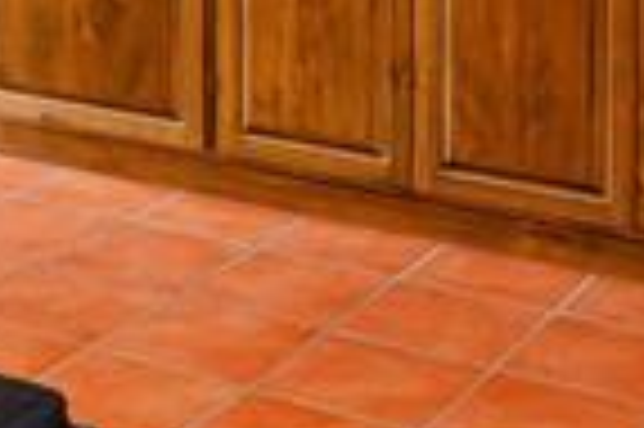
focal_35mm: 100
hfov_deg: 20.0
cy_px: -279
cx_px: 41
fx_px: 1787
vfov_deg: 12.7
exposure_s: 1/60
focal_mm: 14
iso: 400
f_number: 4
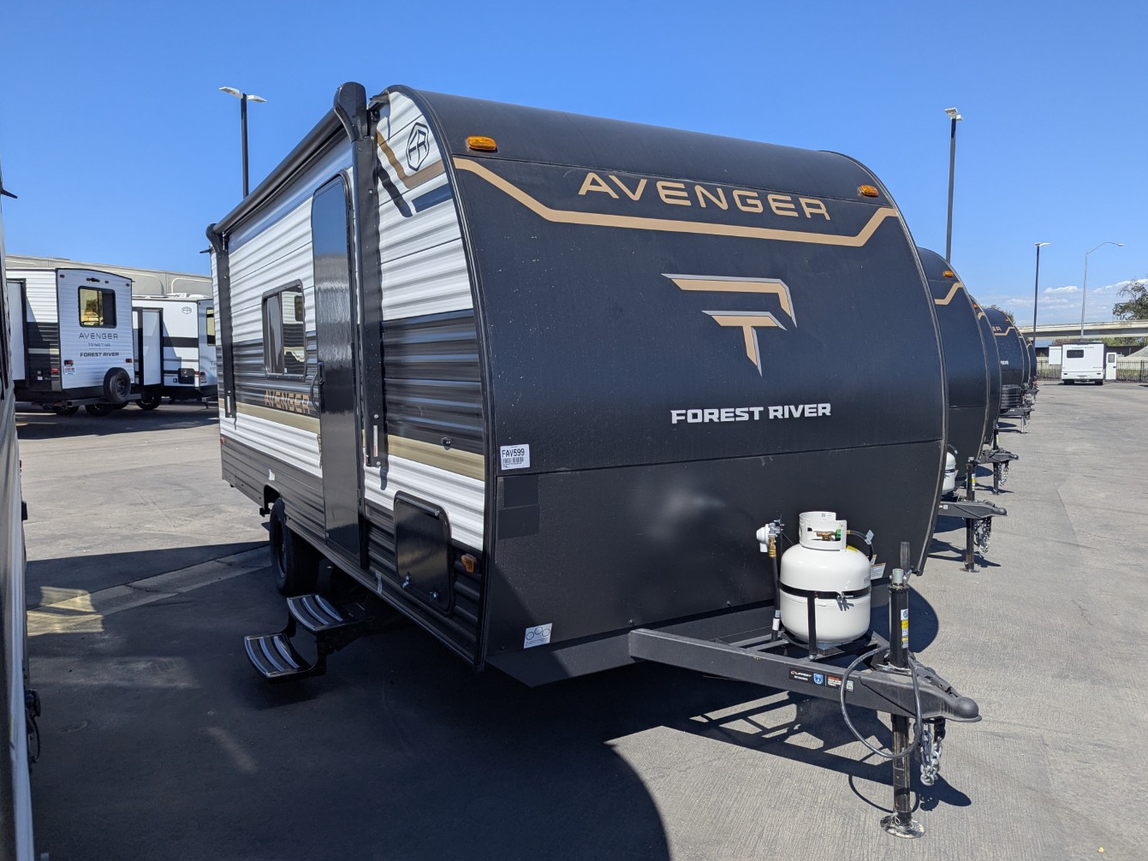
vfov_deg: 54.9
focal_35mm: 25
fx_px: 829
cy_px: 419
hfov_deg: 69.4
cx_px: 591
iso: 44
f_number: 1.85
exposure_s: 1/2976
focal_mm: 6.81
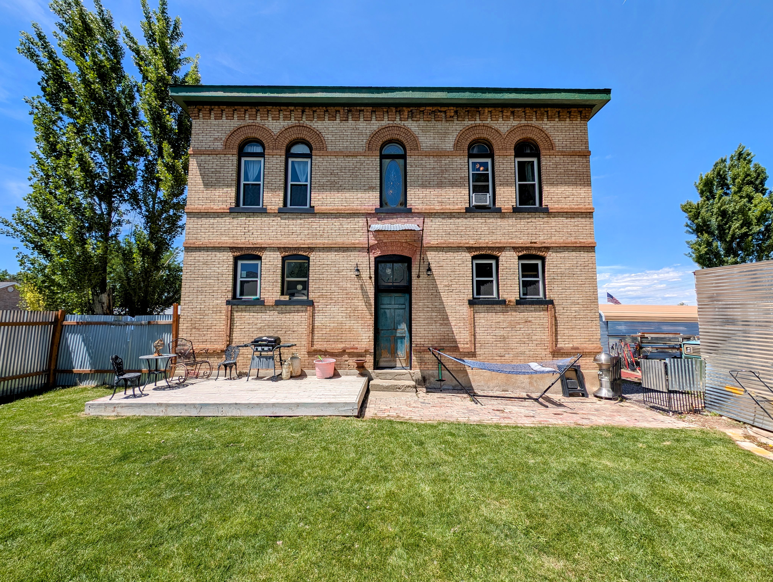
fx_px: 268
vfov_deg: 94.6
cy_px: 291
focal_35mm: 12
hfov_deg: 110.5
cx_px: 386
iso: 41
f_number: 1.95
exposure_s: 1/1859
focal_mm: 2.23
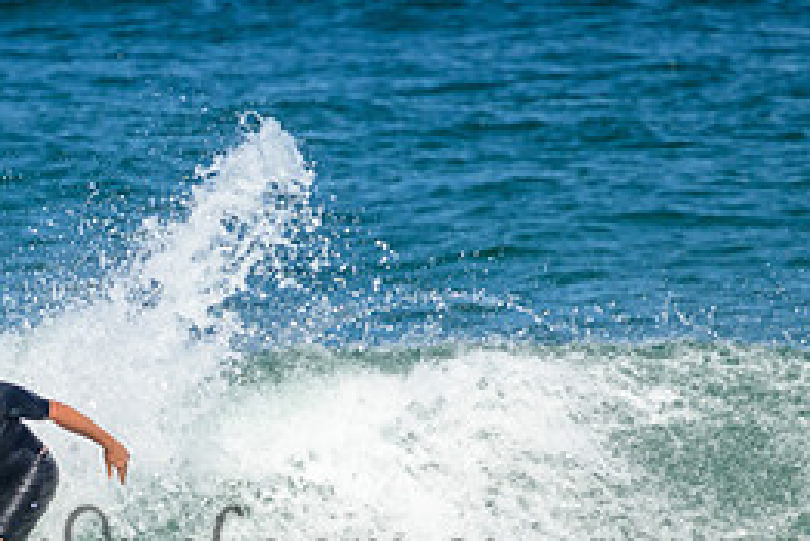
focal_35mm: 2036
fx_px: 45833
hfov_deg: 1.0
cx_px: 67
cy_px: 440
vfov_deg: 0.7
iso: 900
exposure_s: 1/2000
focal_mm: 800
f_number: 11
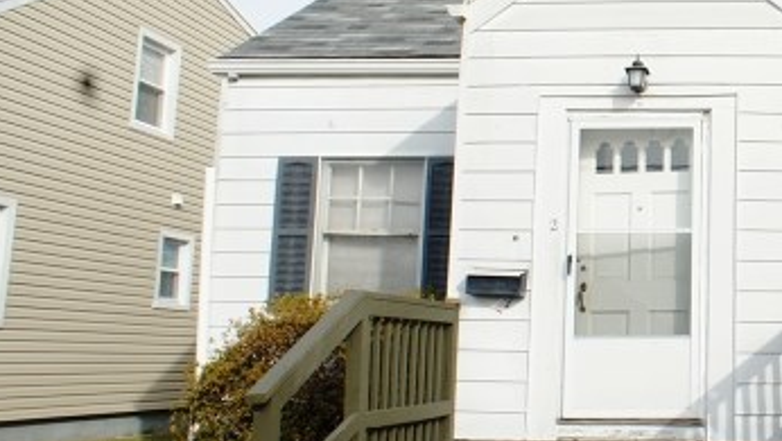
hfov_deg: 33.0
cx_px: 784
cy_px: 231
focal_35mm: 58
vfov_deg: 20.8
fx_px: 1203
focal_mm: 16
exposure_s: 1/160
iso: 200
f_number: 11
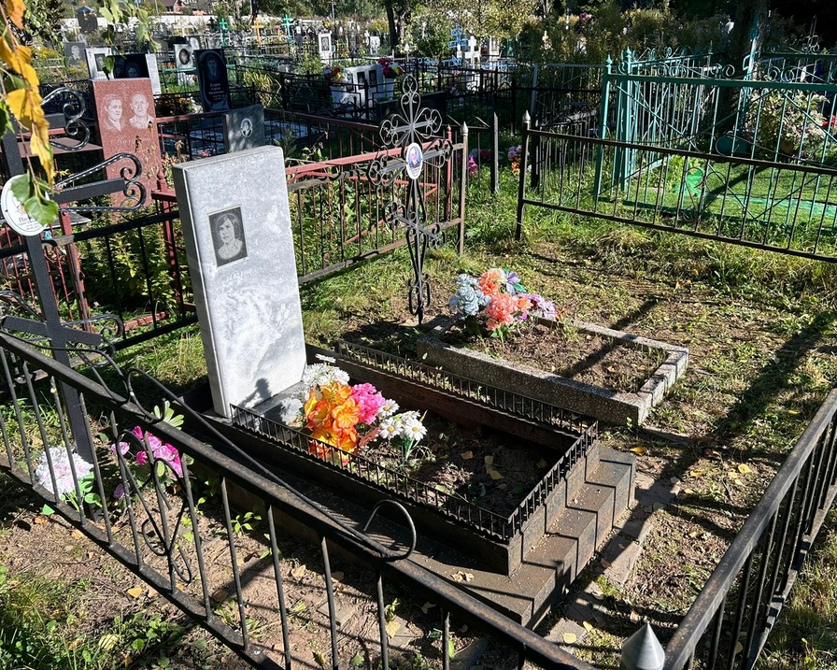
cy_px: 323
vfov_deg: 50.0
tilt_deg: -17.2
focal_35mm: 29
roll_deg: +1.8
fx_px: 718
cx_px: 461
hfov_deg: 60.3
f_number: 1.5
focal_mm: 5.7
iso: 50
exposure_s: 1/1488
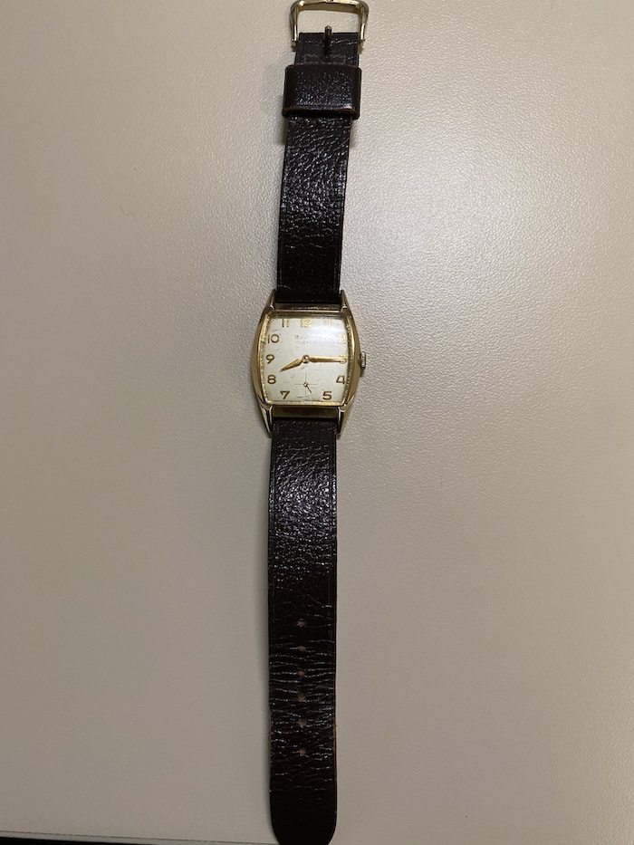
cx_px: 317
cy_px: 422
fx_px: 635
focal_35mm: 26
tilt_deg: -85.3
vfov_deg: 67.3
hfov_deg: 53.1
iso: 160
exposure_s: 1/60
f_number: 1.8
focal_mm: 4.25
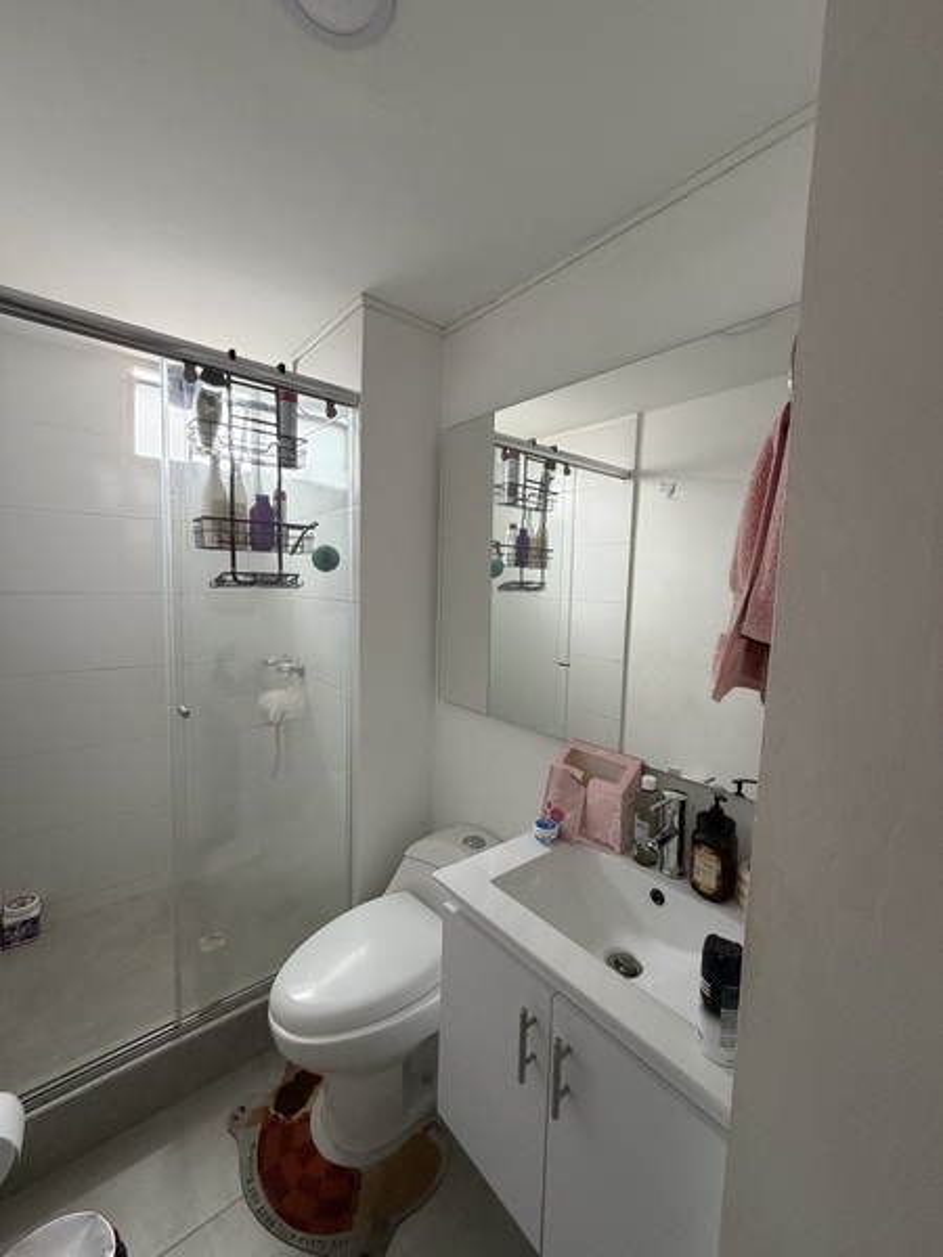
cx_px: 472
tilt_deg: -4.2
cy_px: 628
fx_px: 509
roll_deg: -1.9
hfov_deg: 85.7
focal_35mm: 14
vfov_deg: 102.1
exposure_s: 1/121
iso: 250
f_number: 2.2
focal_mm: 2.22
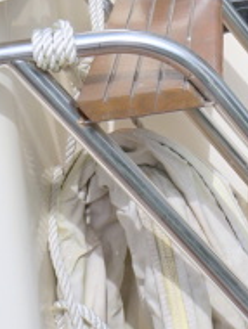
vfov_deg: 17.1
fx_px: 1039
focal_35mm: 109
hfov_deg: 11.7
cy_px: -79
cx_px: 543
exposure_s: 1/250
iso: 100
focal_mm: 16
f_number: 8
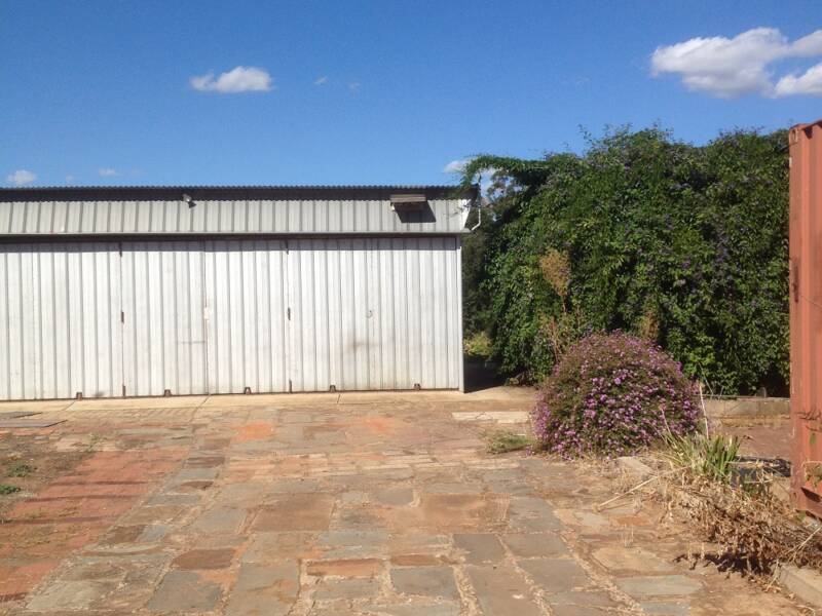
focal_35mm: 35
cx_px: 411
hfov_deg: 52.6
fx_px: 831
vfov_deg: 40.7
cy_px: 308
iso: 50
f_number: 2.4
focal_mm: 4.28
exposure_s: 1/2762
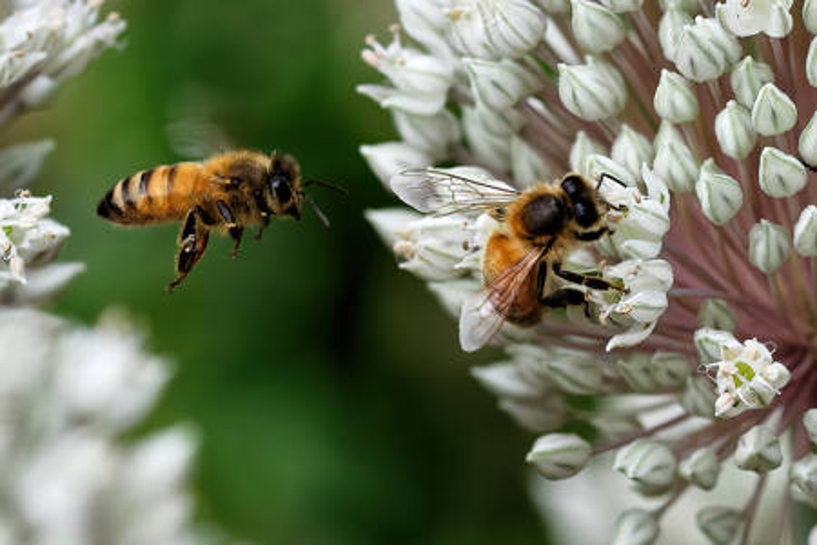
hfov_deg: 15.2
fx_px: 3064
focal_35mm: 135
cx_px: 408
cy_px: 272
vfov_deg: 10.2
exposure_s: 1/1250
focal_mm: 90
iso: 560
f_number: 5.6
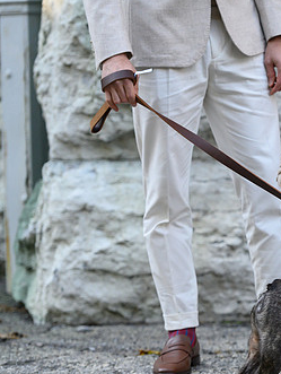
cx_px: 307
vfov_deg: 8.7
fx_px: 2452
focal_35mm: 227
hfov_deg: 6.5
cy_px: 186
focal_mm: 135
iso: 1600
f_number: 3.2
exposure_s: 1/1250
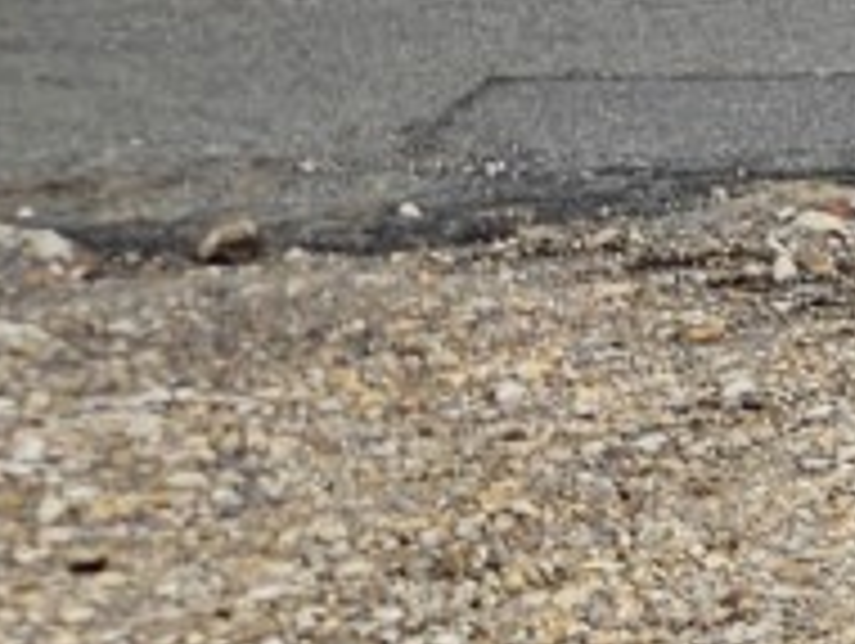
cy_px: -252
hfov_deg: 8.6
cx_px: 2902
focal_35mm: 174
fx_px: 4303
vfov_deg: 8.4
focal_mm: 5.4
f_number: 1.8
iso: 25
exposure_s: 1/845
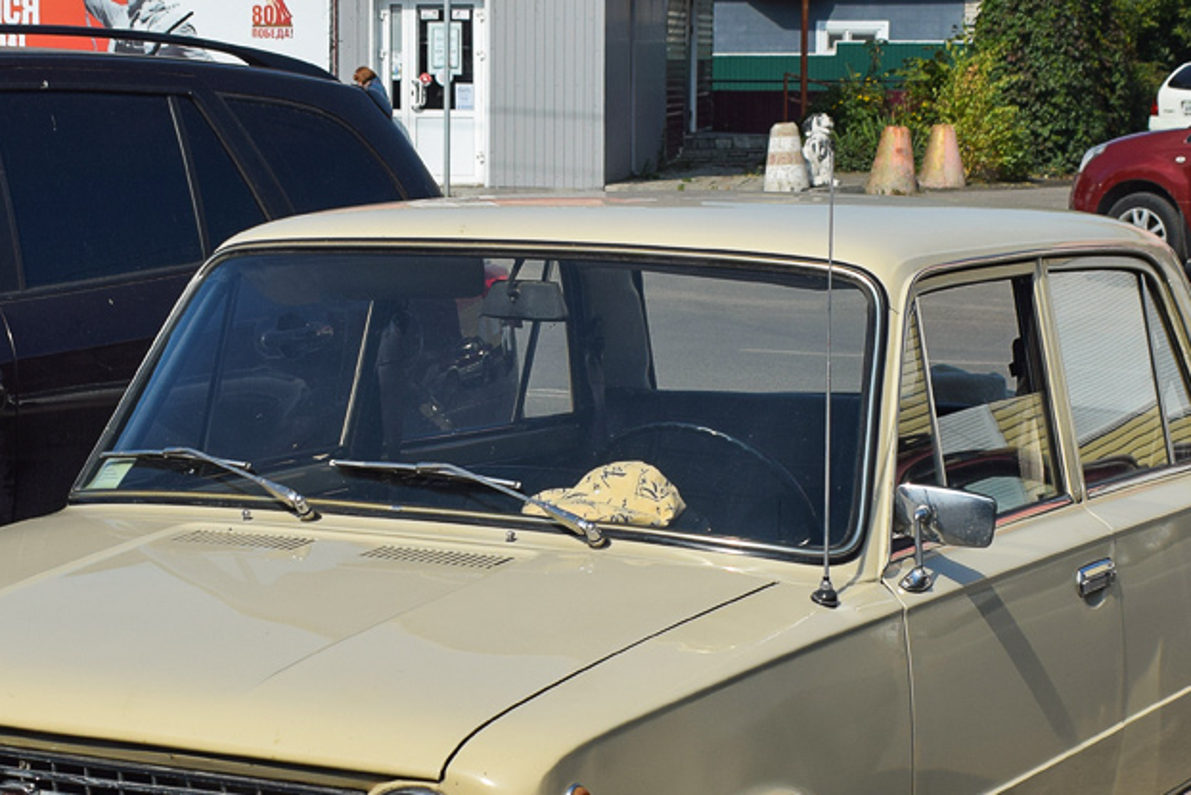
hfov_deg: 25.0
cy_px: 594
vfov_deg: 16.8
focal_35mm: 81
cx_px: 440
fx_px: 2680
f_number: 7.1
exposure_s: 1/1250
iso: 200
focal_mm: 28
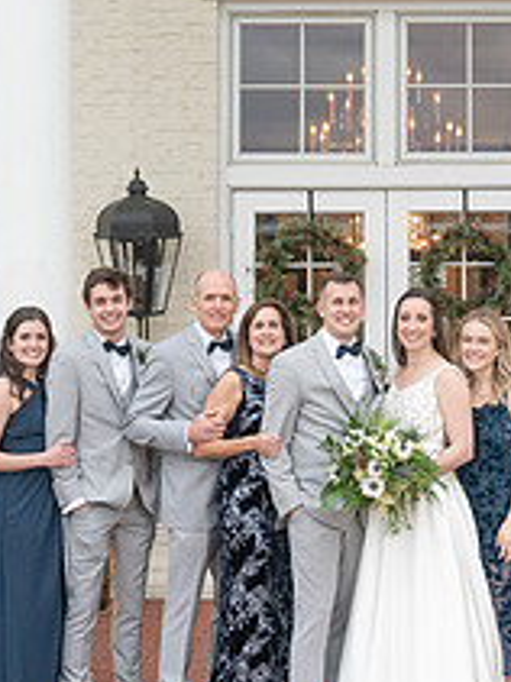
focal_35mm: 103
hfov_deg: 14.3
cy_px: 250
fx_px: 2029
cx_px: 369
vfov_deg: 19.1
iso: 2000
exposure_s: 1/200
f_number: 4
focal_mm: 37
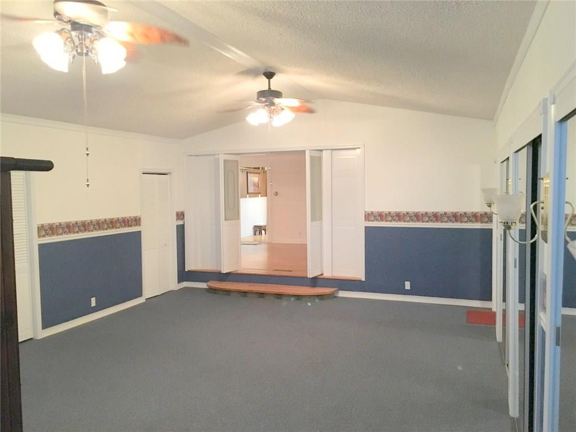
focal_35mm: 29
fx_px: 483
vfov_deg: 48.2
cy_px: 216
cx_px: 288
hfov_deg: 61.7
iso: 320
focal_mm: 4.15
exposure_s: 1/15
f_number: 2.2
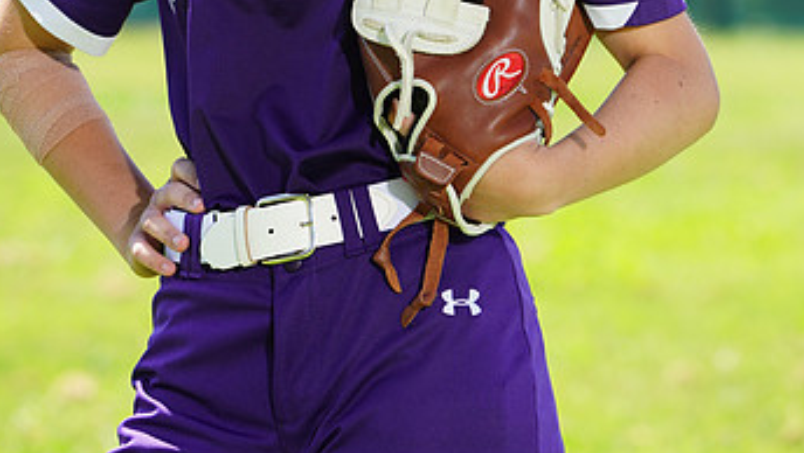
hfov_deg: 4.2
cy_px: -184
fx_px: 10943
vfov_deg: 2.4
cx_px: 362
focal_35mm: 513
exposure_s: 1/160
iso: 200
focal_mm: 291
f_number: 10
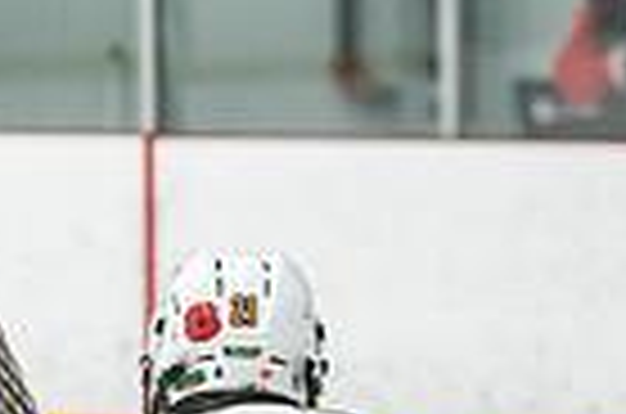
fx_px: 7026
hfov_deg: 5.1
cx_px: -227
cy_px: 877
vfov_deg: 3.3
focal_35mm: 405
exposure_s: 1/800
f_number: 2.8
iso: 3200
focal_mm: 86
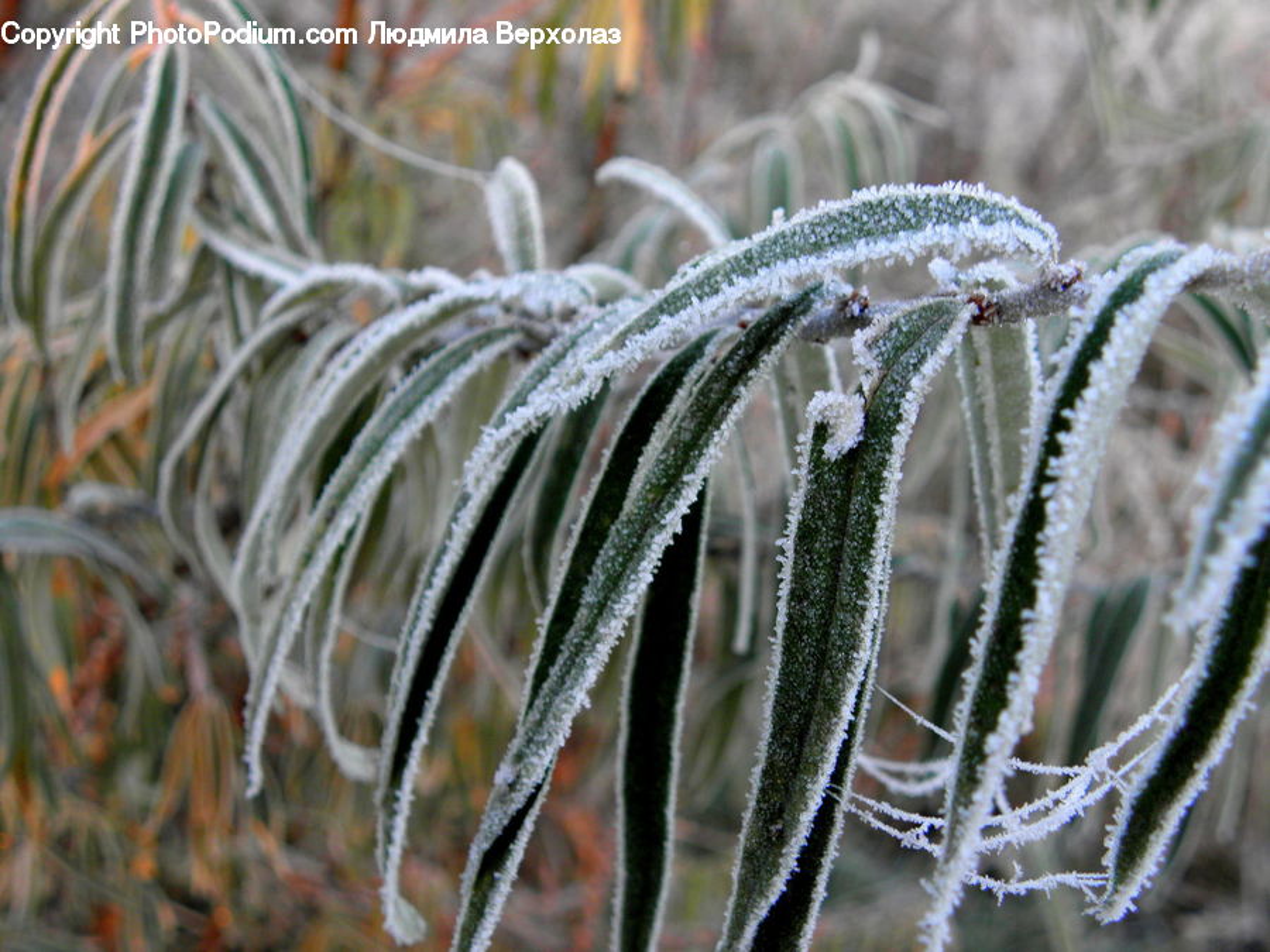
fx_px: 1871
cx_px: 635
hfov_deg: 37.5
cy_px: 476
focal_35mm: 51
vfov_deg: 28.6
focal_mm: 9.22
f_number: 3.5
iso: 125
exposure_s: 1/30
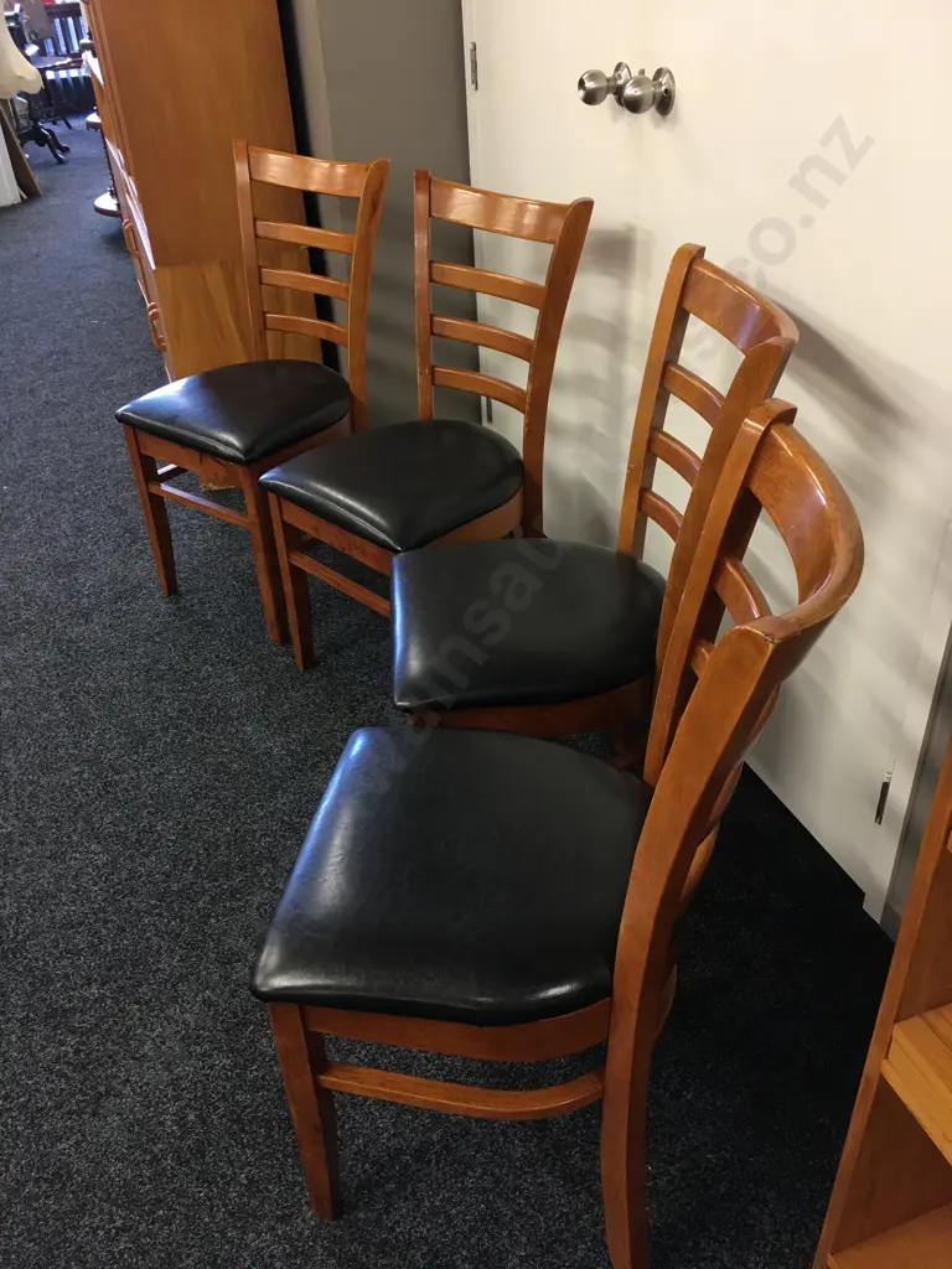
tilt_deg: -33.6
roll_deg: +2.0
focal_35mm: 29
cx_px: 476
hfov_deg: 48.2
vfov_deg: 61.7
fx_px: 1063
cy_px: 634
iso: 64
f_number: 2.2
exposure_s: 1/17
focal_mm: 4.15
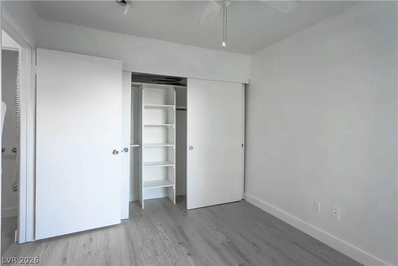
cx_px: 199
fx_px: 199
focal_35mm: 18
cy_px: 133
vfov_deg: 67.4
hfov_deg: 90.0
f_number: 2.8
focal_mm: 12
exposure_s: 1/160
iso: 1600
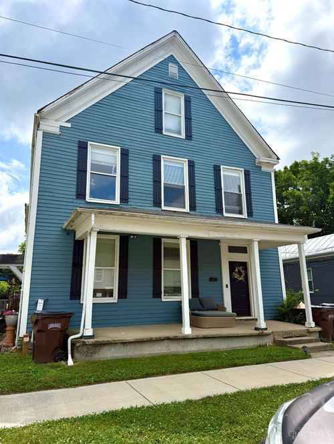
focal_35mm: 24
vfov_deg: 71.6
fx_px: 309
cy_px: 222
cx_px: 167
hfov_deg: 56.8
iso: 125
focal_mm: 6.76
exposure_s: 1/6711
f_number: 1.78
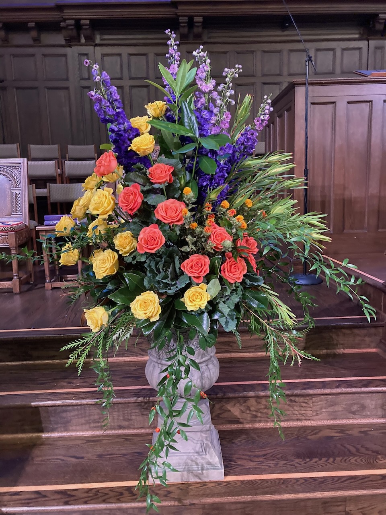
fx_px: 416
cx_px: 193
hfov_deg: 49.7
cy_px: 258
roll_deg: +1.3
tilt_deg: -9.0
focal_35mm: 28
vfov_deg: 63.4
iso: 640
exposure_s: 1/30
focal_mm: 3.99
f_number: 1.8
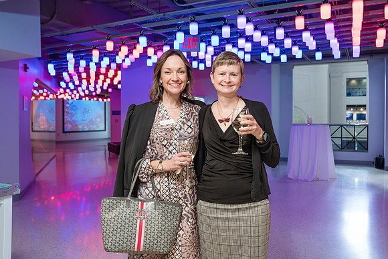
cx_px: 210
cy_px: 122
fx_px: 329
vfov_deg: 42.9
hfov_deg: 61.0
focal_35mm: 31
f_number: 5
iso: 1600
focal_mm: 28
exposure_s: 1/100
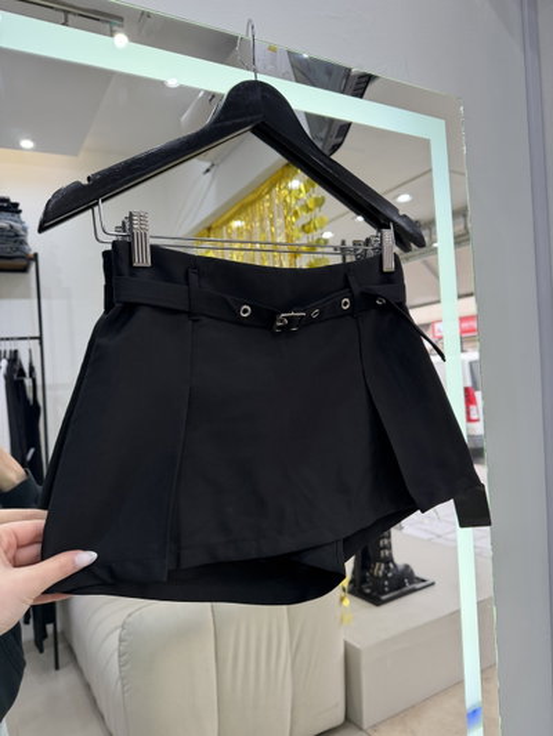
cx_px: 276
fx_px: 511
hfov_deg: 56.8
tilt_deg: -0.4
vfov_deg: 71.6
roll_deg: +2.8
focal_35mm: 24
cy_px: 368
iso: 160
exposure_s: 1/200
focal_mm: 6.76
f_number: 1.78
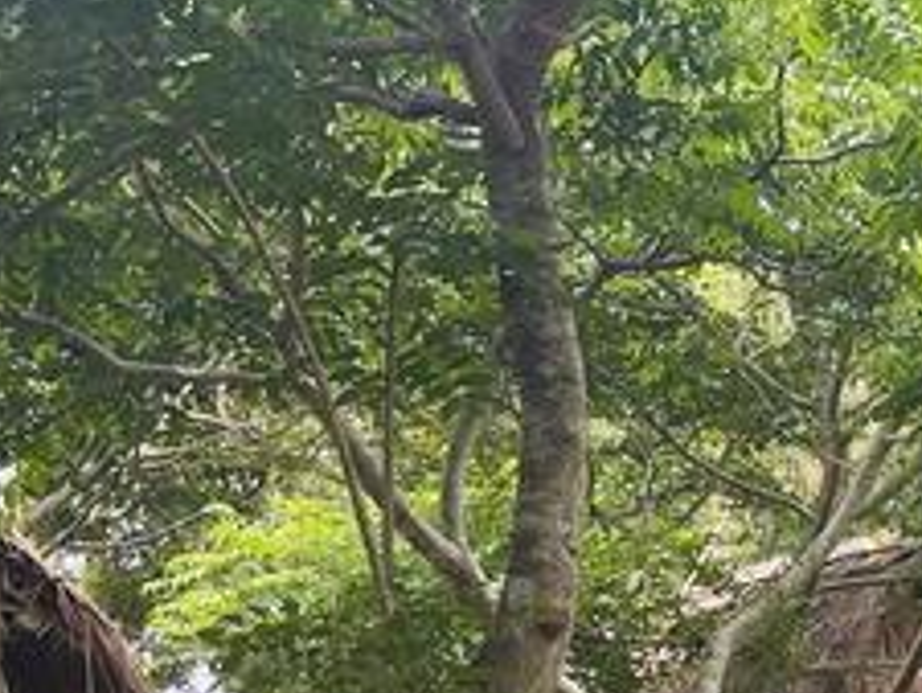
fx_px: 2958
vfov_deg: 12.9
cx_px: 1590
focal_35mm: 111
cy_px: 919
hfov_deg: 15.5
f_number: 1.6
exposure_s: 1/264
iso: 32
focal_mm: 5.1
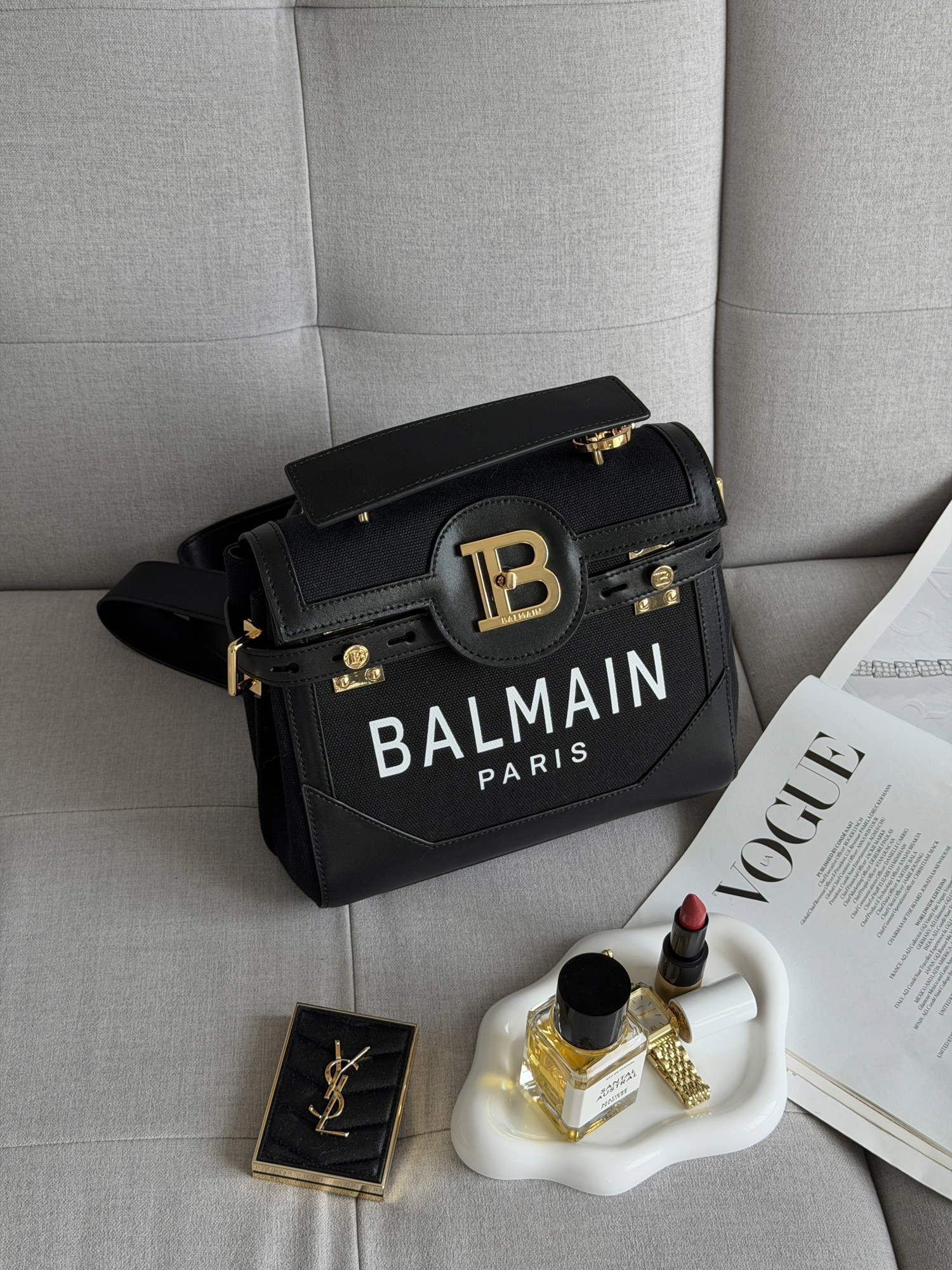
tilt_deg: -48.8
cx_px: 476
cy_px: 635
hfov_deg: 30.3
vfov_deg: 39.7
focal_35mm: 48
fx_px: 1760
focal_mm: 6.76
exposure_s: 1/166
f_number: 1.78
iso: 50
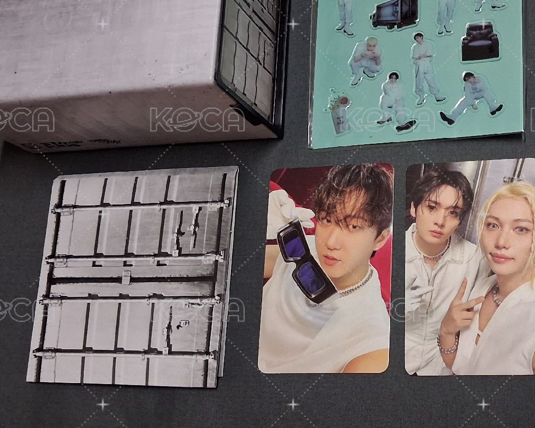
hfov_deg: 36.2
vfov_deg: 30.3
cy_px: 214
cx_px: 420
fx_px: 792
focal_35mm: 50
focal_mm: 4
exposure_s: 1/33
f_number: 1.8
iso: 500
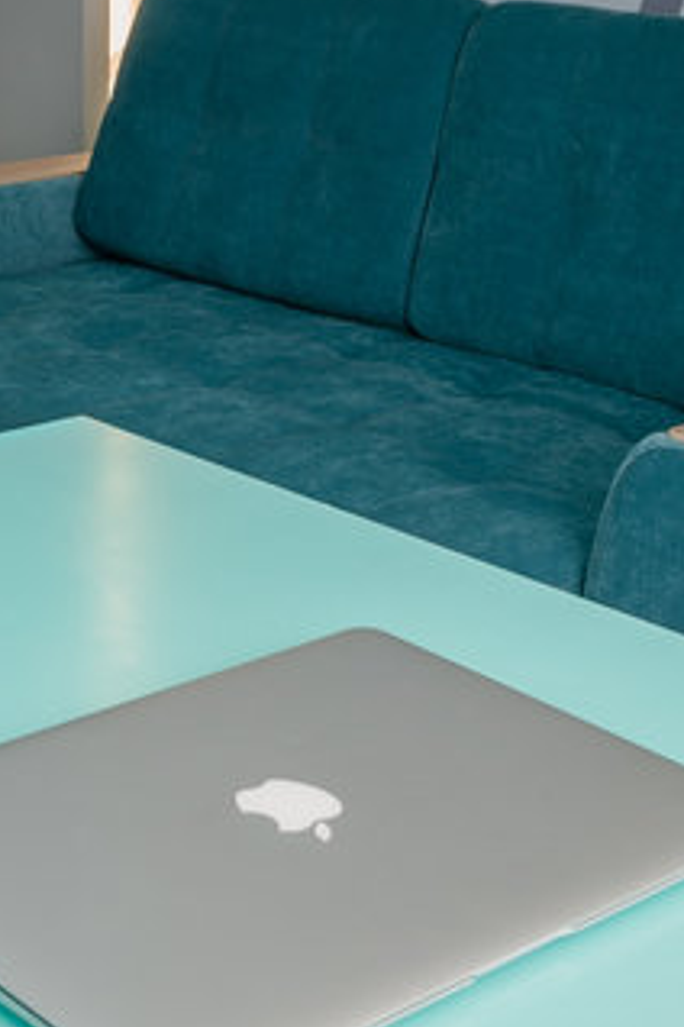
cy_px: -203
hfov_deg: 17.5
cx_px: -16
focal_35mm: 76
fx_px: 2166
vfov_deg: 24.2
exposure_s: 1/1.67
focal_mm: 26
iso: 200
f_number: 14
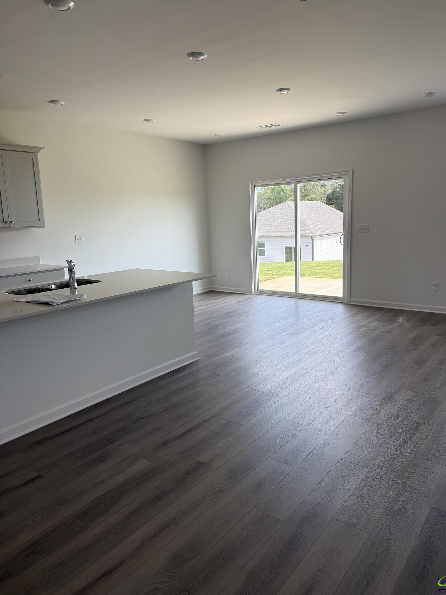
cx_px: 231
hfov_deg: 54.9
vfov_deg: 69.4
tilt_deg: -9.3
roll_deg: -0.6
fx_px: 429
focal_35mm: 25
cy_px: 290
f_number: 1.78
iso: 64
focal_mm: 6.76
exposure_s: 1/175
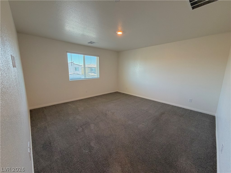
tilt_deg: -10.5
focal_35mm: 14
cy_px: 86
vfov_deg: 85.7
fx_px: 93
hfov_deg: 102.1
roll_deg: +0.3
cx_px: 116
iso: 160
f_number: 2.2
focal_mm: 2.22
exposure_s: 1/60
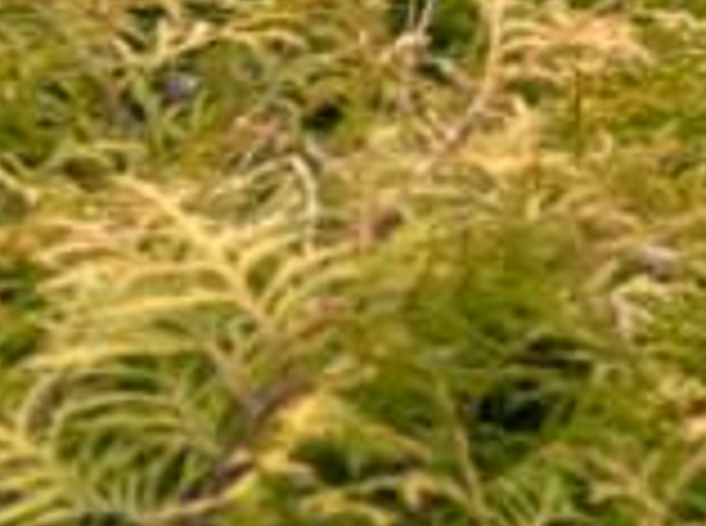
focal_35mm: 170
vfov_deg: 8.1
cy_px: -638
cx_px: 2266
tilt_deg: -5.0
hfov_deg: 9.0
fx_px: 3459
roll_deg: -0.3
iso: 50
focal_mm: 5.96
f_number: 1.6
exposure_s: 1/390
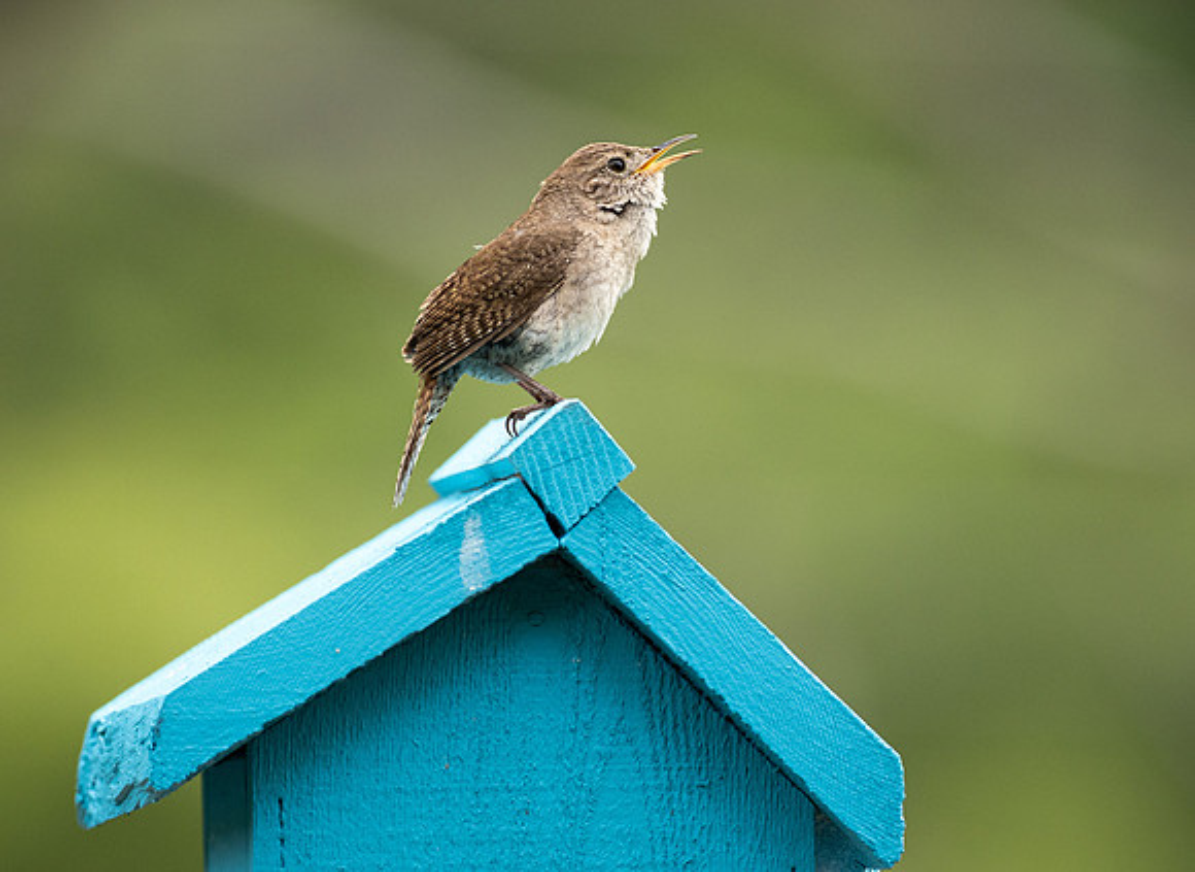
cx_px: 523
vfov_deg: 1.9
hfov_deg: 2.5
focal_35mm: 786
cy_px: 364
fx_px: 26859
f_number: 4
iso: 320
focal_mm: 300
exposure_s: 1/1250
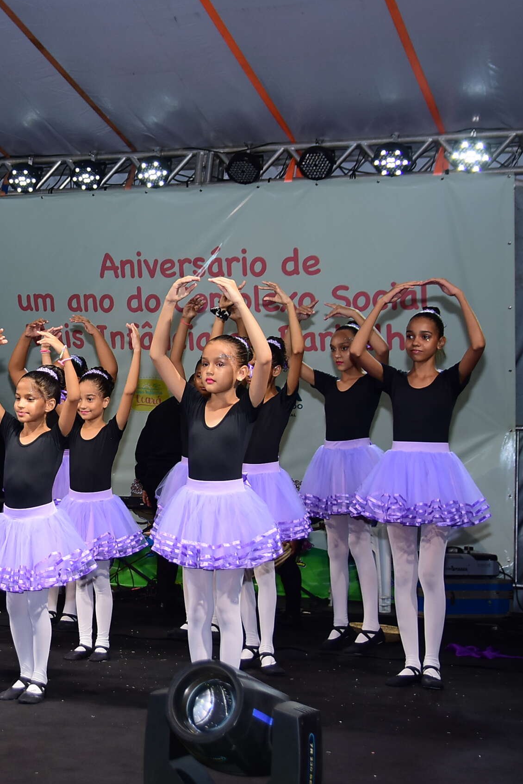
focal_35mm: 66
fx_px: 1433
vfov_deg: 30.6
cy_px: 389
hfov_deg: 20.1
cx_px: 0
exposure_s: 1/160
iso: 500
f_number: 3.2
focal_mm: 29
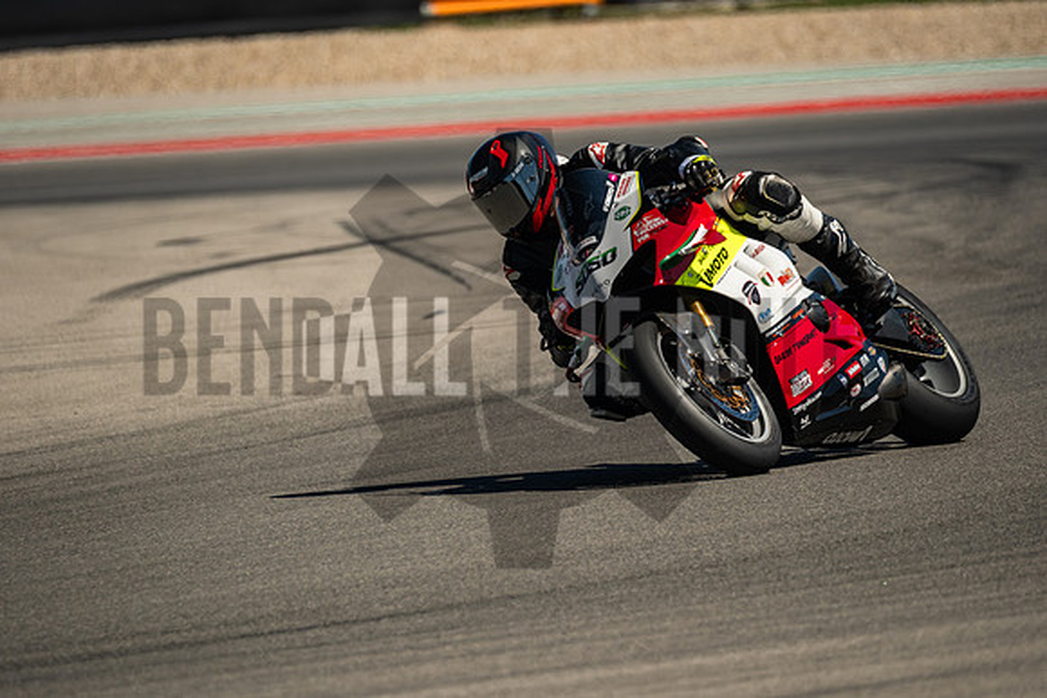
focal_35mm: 600
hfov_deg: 3.4
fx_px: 17453
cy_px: 349
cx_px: 524
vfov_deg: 2.3
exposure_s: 1/1600
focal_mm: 400
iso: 500
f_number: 5.6
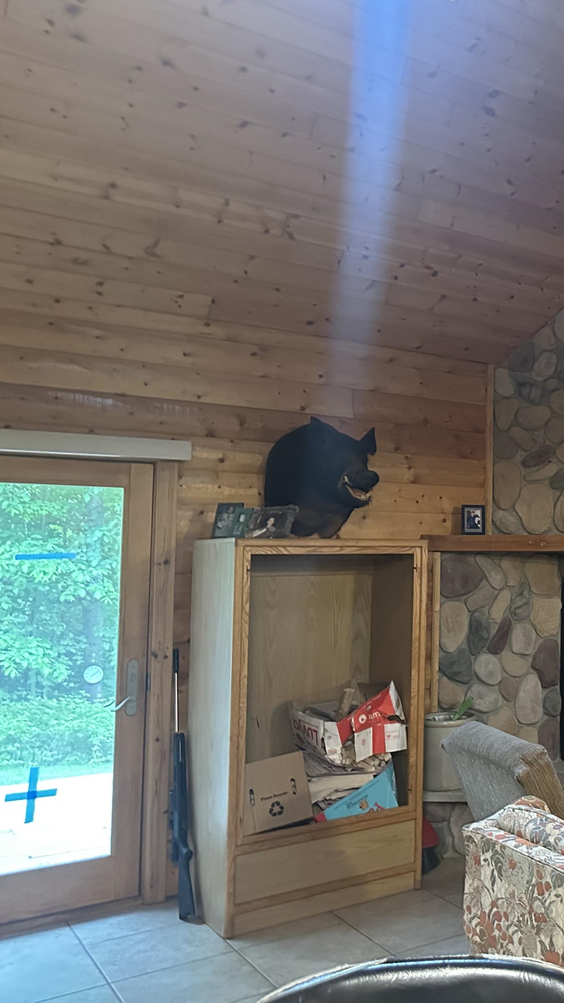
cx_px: 657
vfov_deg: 56.6
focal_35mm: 35
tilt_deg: +4.2
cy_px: 500
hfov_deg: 29.5
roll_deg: +0.5
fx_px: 931
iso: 1000
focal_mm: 6.86
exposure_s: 1/40
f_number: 1.78
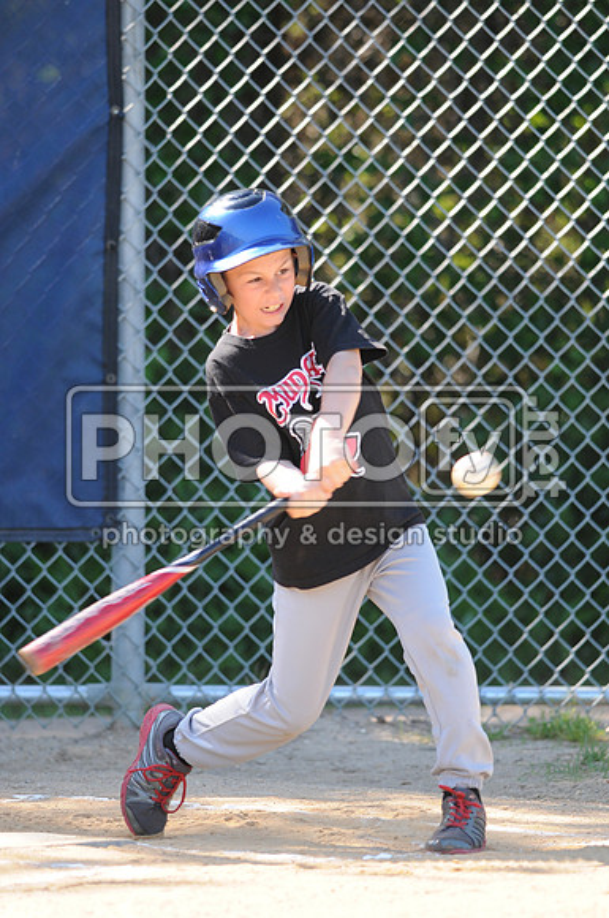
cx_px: 304
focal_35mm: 450
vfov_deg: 4.6
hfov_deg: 3.0
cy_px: 459
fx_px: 11452
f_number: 4
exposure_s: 1/500
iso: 400
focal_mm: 300
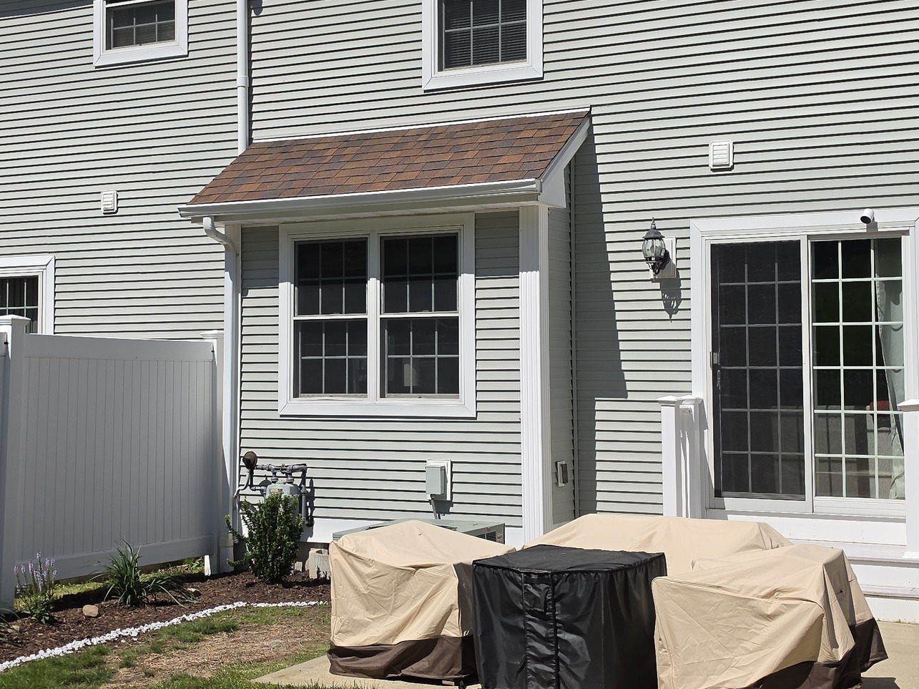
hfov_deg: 34.9
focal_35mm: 55
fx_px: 1460
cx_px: 463
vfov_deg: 26.5
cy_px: 290
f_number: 1.4
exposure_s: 1/1650
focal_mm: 6.5
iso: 10
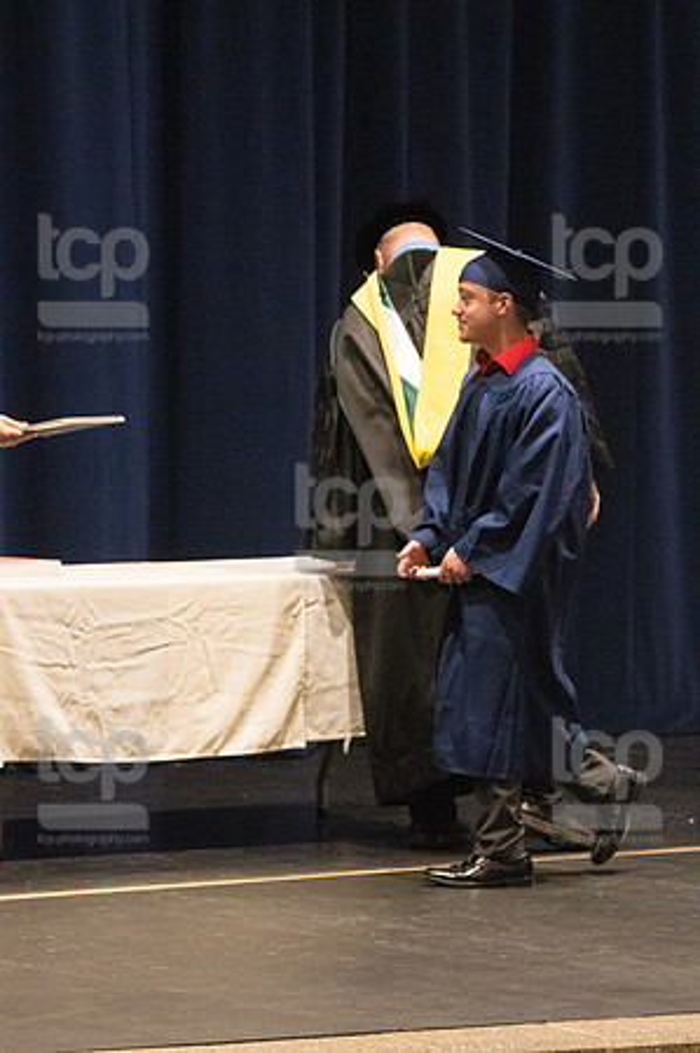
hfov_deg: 6.1
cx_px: 350
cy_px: 526
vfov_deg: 9.2
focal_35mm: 225
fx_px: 6577
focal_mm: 150
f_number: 4.5
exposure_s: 1/250
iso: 8000
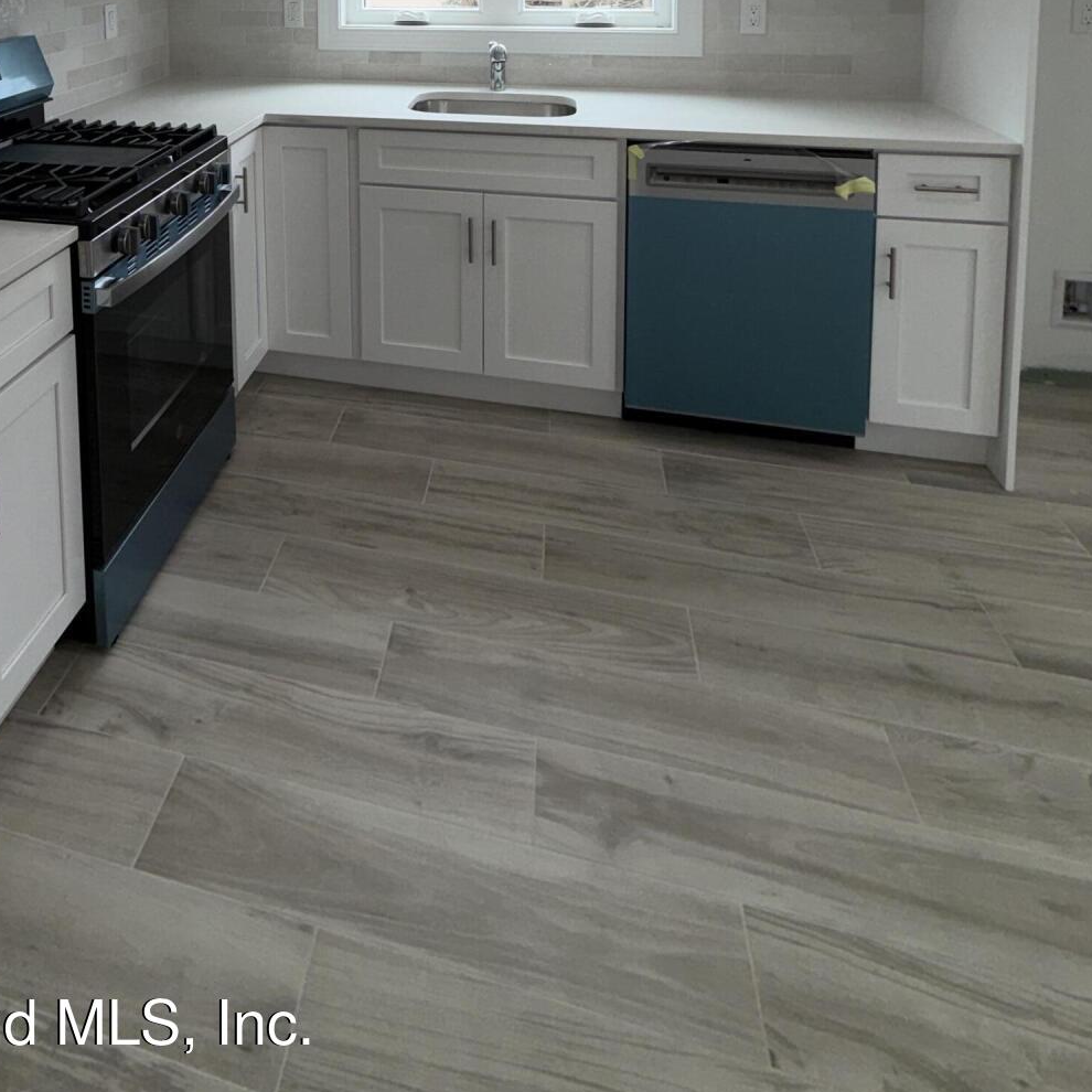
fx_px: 892
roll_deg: +1.6
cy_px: 21
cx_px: 300
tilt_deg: -4.9
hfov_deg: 60.2
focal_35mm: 25
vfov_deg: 51.5
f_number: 2.2
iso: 20
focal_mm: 2.22
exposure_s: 1/127
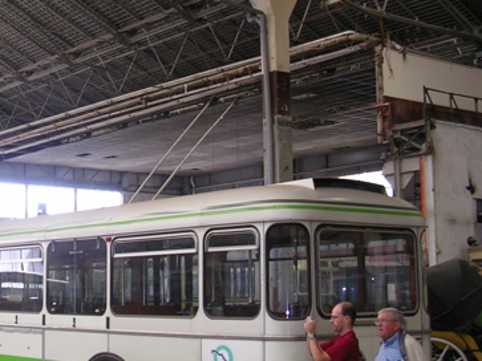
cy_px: 161
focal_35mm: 67
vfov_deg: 21.9
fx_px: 933
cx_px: 69
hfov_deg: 28.1
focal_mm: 5.8
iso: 71
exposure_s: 1/52.2
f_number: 2.8
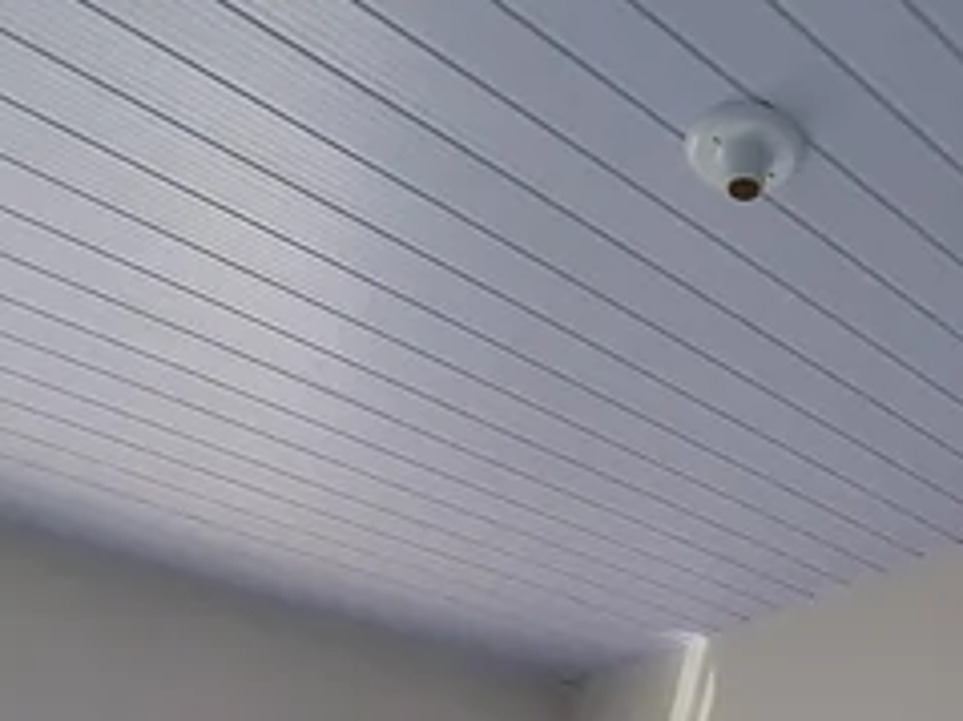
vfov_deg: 22.9
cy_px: 1194
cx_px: 729
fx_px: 1251
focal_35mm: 45
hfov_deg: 40.8
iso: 50
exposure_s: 1/256
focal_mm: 1.74
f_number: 2.2
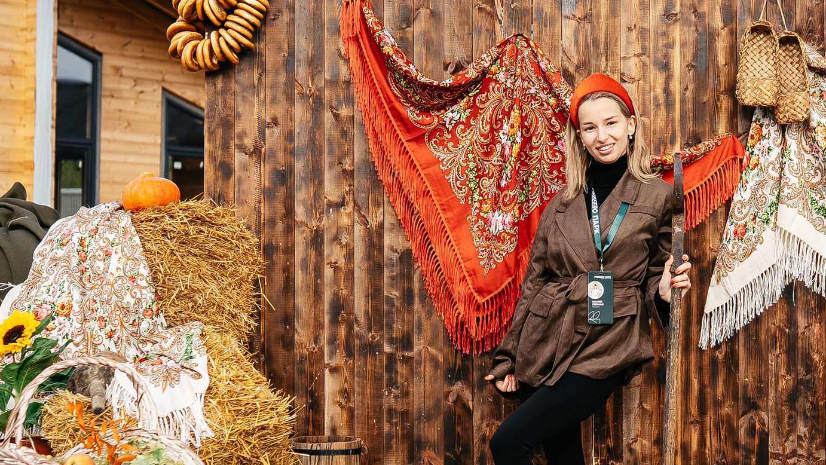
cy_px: 269
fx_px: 1599
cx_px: 561
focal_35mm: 73
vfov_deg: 16.5
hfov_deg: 28.7
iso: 160
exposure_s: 1/1600
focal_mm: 35
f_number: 2.5
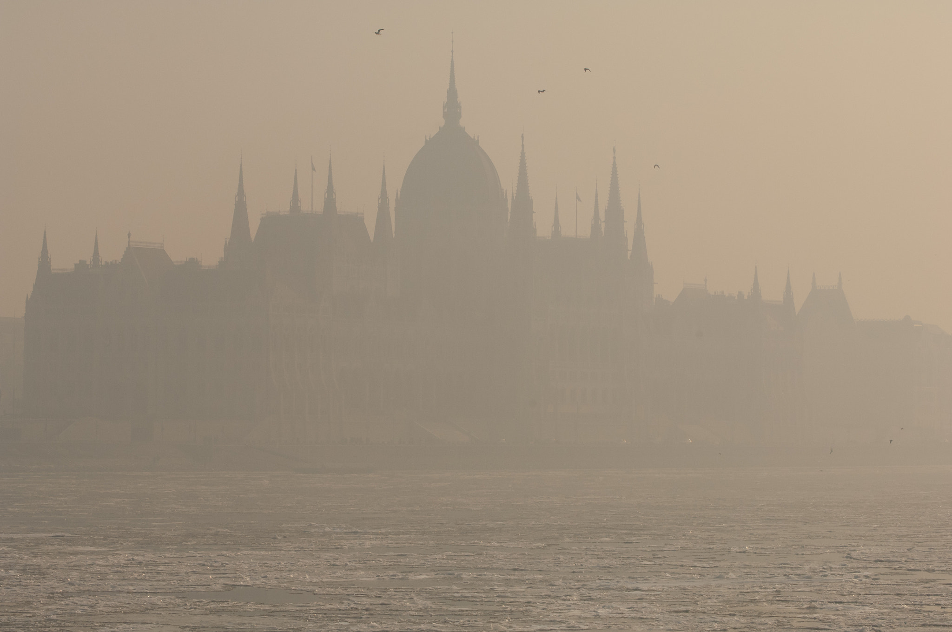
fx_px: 3962
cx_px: 476
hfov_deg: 13.7
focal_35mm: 150
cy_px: 316
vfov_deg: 9.1
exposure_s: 1/1000
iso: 320
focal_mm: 100
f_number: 13
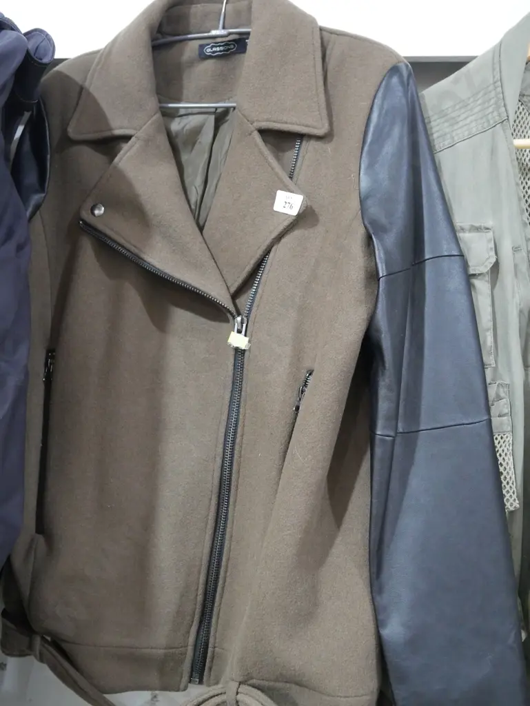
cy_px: 353
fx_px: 653
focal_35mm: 32
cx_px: 265
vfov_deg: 56.8
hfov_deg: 44.2
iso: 3200
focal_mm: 16
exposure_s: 1/40
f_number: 3.6
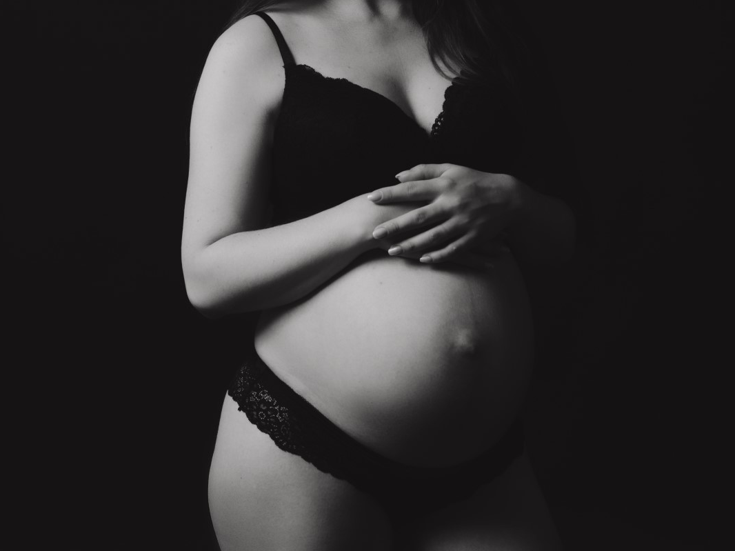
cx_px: 370
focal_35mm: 73
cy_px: 166
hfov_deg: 26.7
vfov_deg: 20.1
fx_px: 1550
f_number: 5.6
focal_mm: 50
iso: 100
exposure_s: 1/125
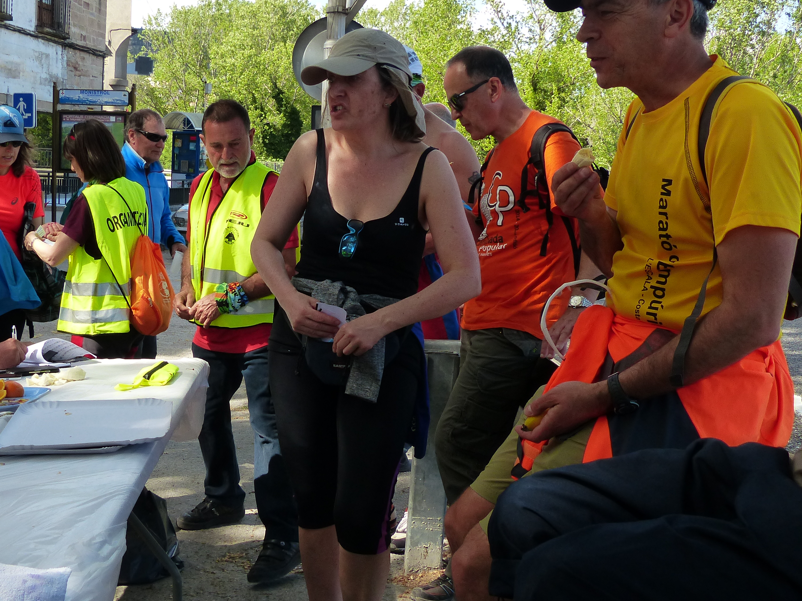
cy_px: 315
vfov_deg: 31.5
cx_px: 319
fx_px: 1066
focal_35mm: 46
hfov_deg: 41.0
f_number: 4
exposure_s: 1/320
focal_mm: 5.7
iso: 160
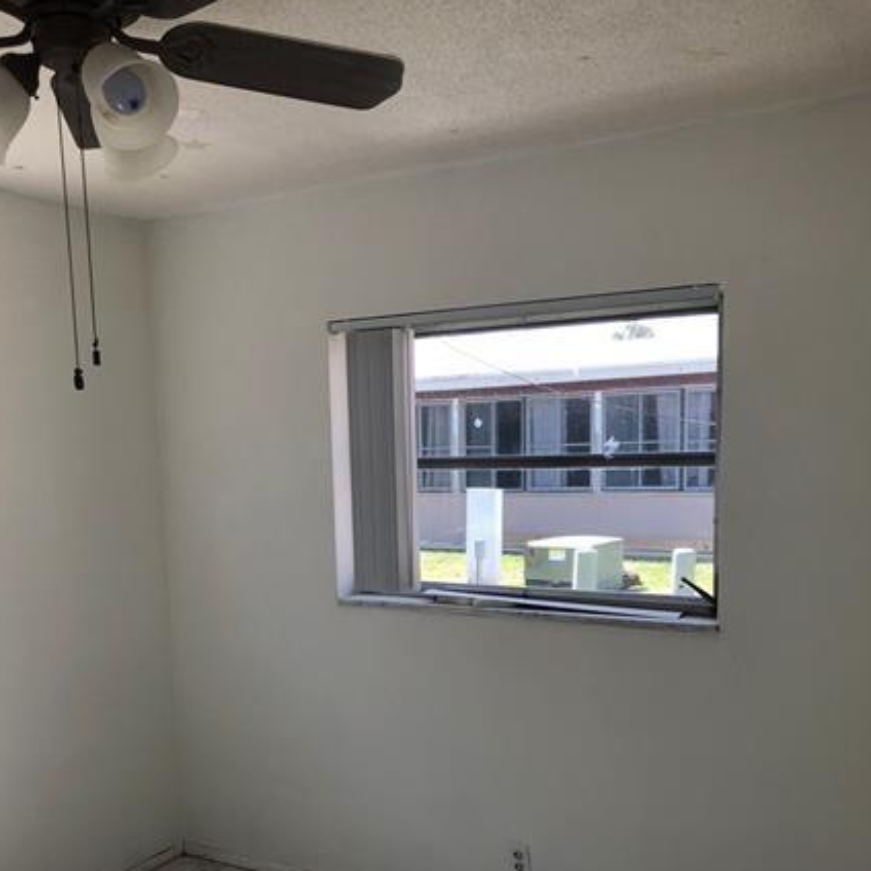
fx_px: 996
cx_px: 419
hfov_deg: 47.2
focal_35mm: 35
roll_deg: +1.0
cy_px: 598
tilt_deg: -7.5
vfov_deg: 46.3
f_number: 1.8
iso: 20
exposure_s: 1/183
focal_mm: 3.99
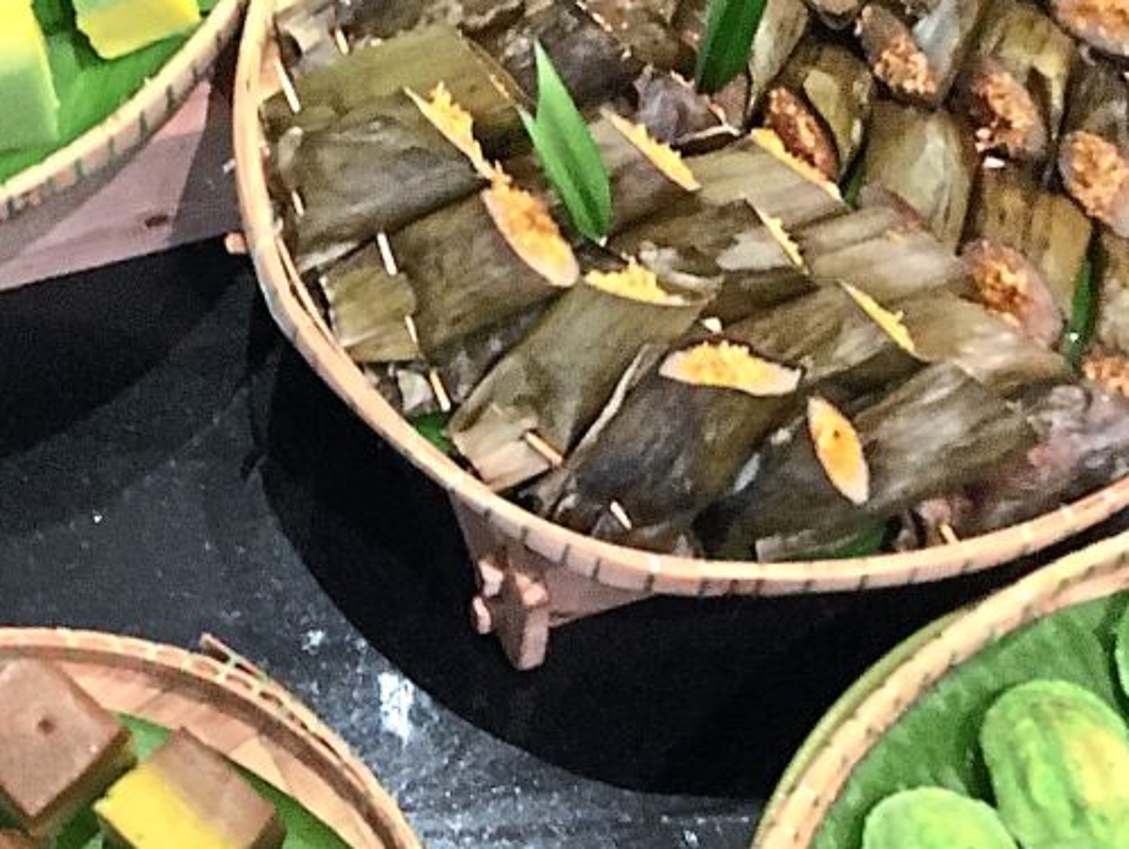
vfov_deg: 20.3
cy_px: 620
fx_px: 2350
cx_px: 229
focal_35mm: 72
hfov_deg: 26.5
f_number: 2.2
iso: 320
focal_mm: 4.15
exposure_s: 1/17
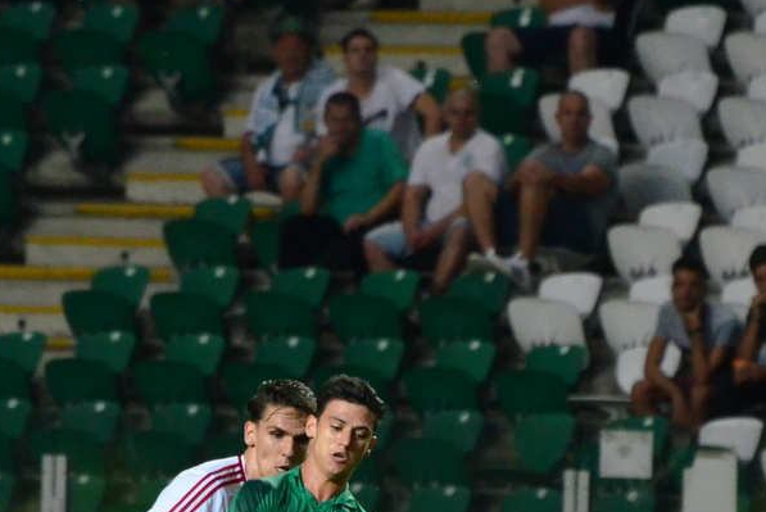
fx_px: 17332
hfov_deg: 2.5
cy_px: 481
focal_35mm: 814
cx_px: 289
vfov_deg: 1.7
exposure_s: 1/500
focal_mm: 270
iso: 3200
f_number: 5.6
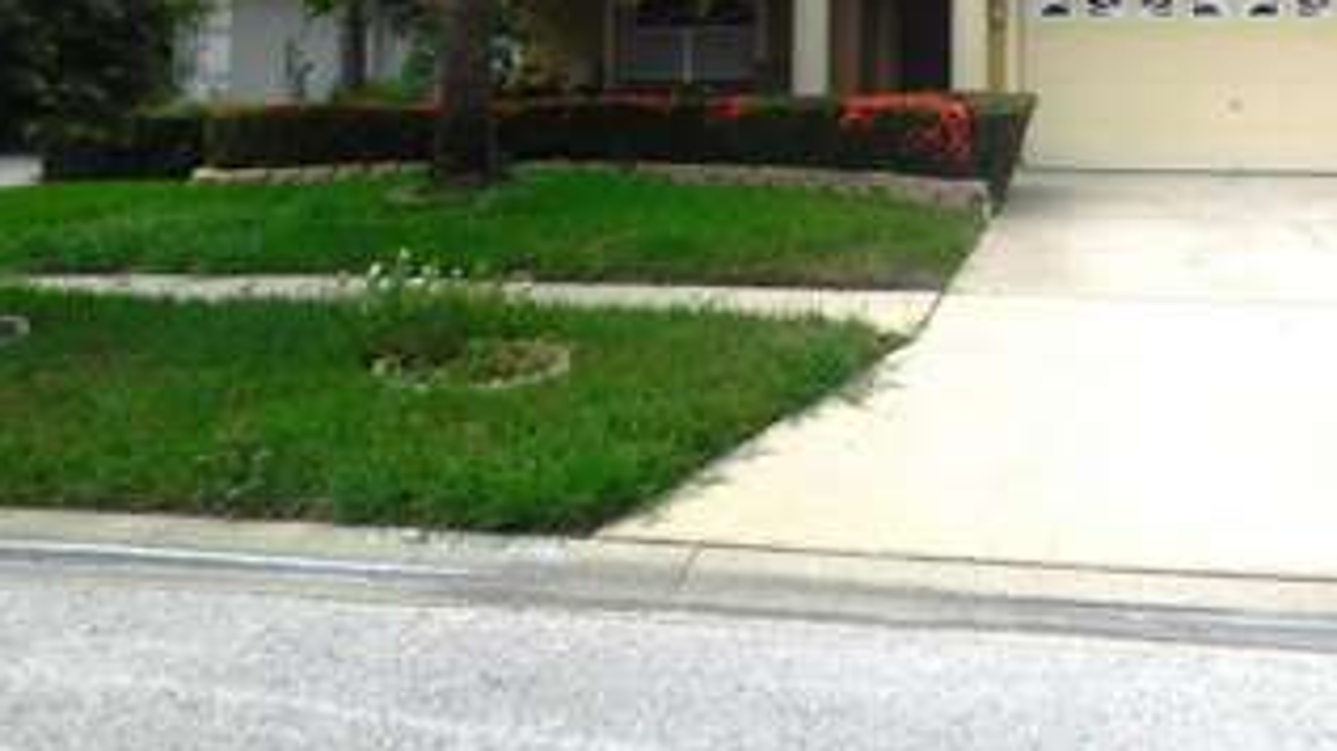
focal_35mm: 38
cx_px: 941
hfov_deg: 51.3
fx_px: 1347
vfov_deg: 29.1
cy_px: 0
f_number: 3
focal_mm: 4
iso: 125
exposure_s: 1/1250
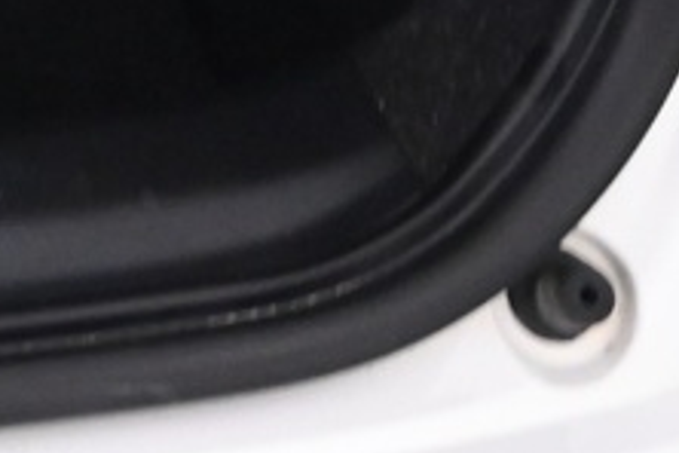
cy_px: -909
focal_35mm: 208
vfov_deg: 6.1
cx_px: -976
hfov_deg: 8.9
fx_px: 3916
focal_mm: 19
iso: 1600
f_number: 3.8
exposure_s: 1/20
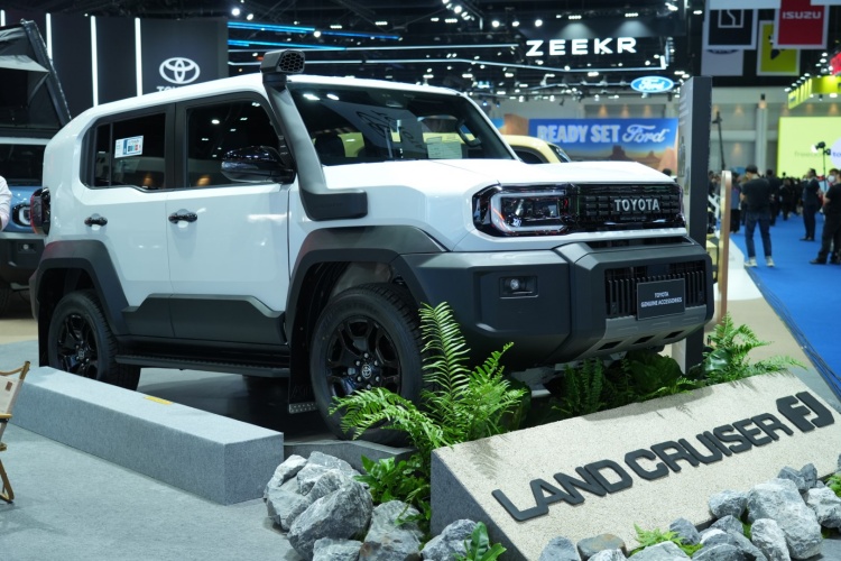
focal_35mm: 46
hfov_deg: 42.7
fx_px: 1075
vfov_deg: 29.2
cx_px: 420
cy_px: 280
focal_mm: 46
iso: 1000
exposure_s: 1/160
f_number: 4
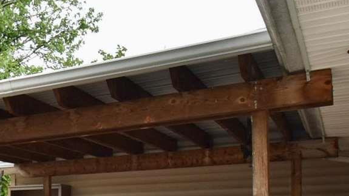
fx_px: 518
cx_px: -34
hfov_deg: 32.7
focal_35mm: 56
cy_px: 235
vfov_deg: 20.1
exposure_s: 1/200
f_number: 8
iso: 400
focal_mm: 10
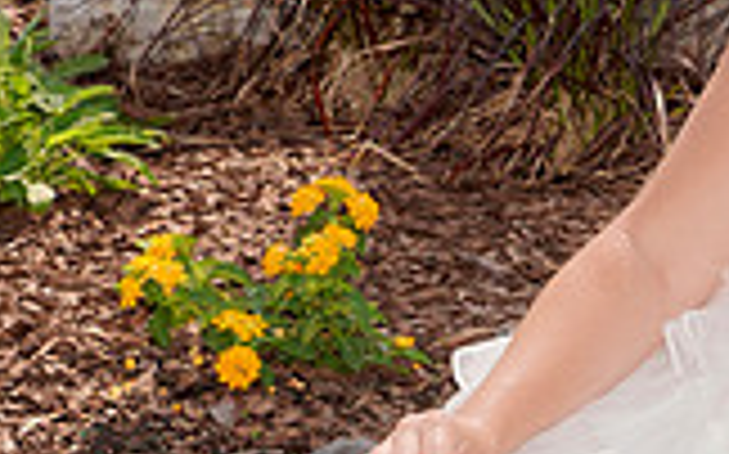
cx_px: 644
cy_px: 411
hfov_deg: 9.7
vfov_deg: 6.1
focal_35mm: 215
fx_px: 4269
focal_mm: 59
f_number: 9
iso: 100
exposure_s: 1/200
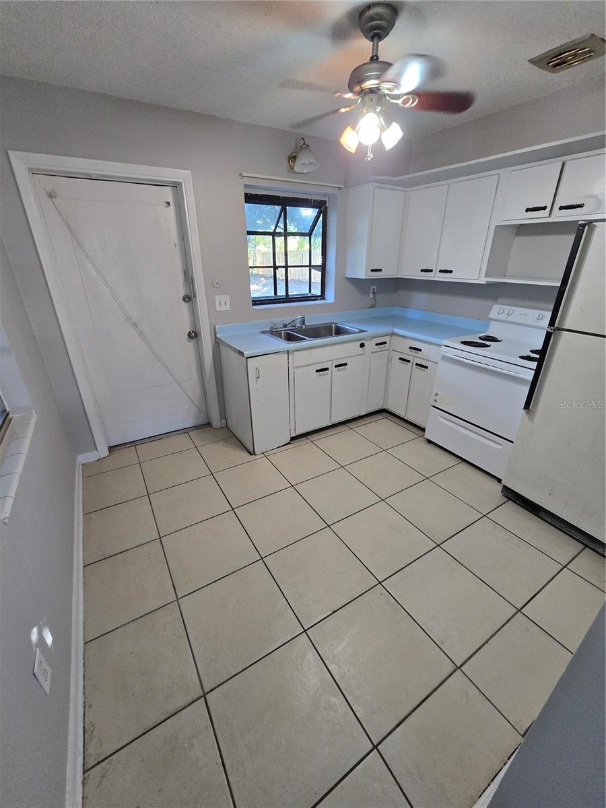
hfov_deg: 89.9
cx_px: 303
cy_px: 404
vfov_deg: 106.2
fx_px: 303
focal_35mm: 13
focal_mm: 2.2
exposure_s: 1/60
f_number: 2.2
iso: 320
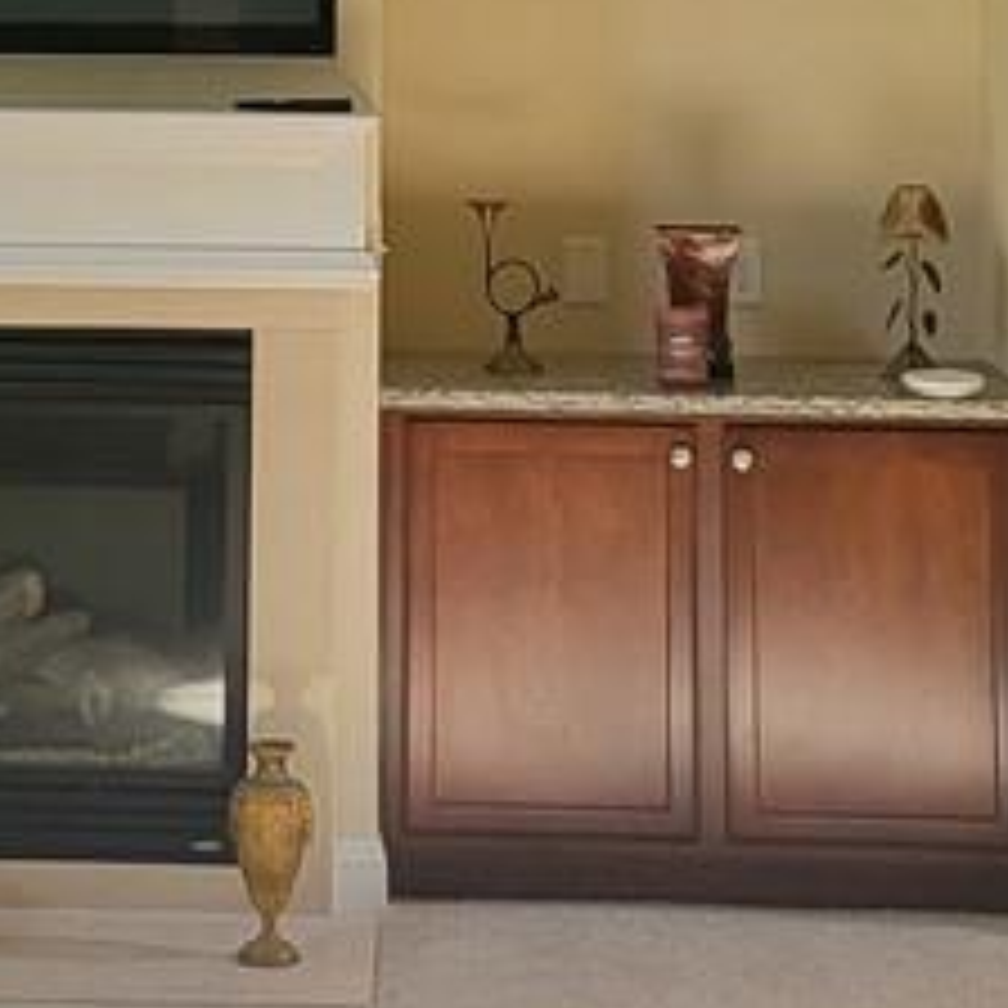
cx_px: 238
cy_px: -536
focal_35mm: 97
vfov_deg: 16.3
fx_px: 3196
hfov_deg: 17.8
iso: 125
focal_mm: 5
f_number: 1.8
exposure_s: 1/120
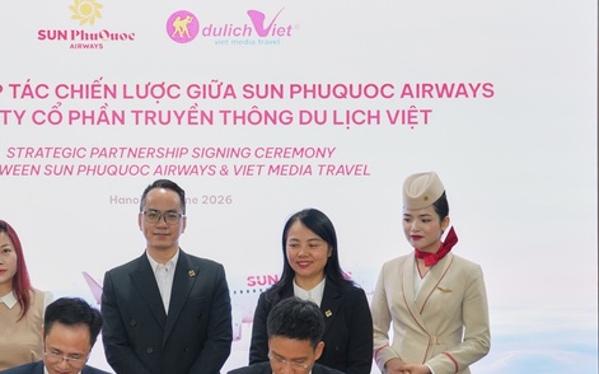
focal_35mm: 139
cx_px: 174
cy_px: 227
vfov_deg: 9.4
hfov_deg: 15.0
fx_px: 2268
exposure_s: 1/160
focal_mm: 88
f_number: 2.8
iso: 800
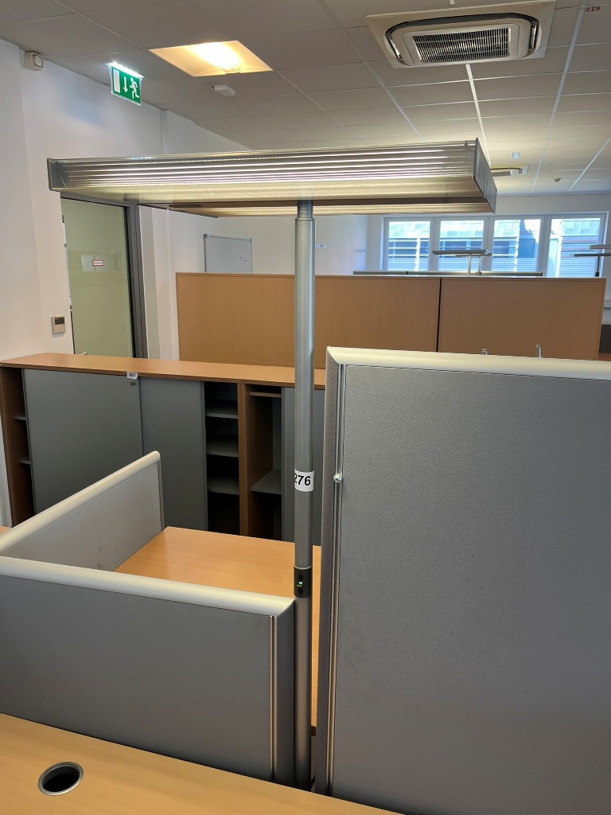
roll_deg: -0.4
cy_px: 408
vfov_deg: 67.3
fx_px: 612
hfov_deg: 53.1
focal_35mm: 26
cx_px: 306
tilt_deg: -10.1
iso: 100
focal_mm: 5.1
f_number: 1.6
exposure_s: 1/116
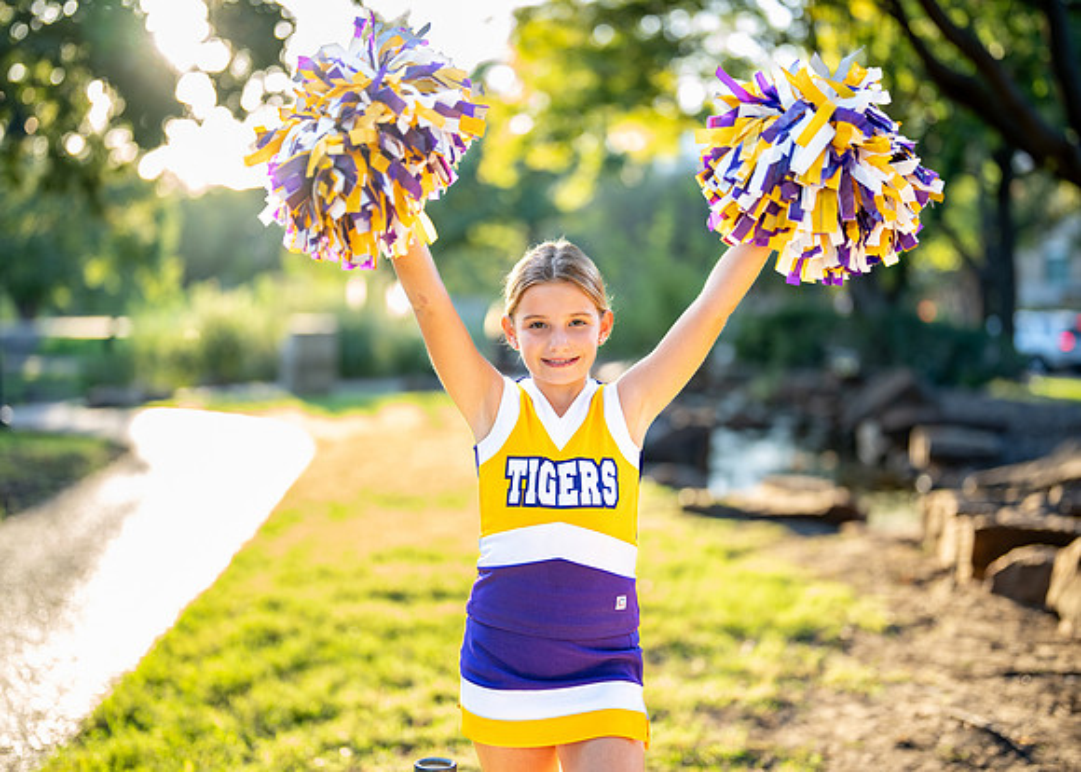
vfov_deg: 26.2
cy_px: 388
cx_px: 548
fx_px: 1655
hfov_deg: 36.2
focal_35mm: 54
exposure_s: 1/500
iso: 250
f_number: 1.2
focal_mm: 50
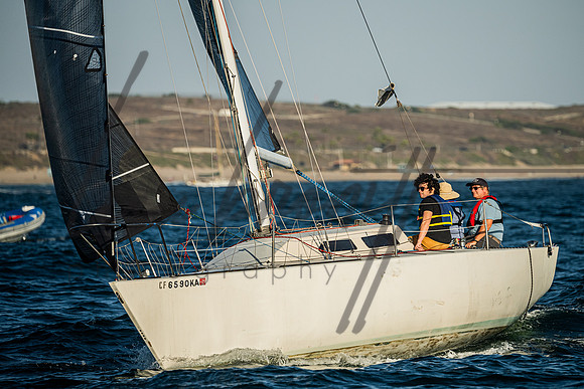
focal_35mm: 369
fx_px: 5992
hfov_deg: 5.6
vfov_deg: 3.7
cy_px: 171
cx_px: 340
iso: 400
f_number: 5.6
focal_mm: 310
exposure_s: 1/4000
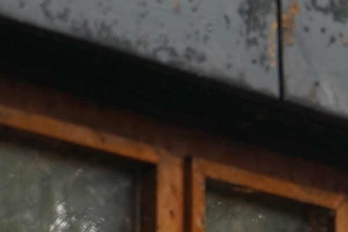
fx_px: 2446
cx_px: 681
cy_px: -86
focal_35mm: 253
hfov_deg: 7.8
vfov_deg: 5.4
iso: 200
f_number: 5.6
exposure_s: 1/60
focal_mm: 60
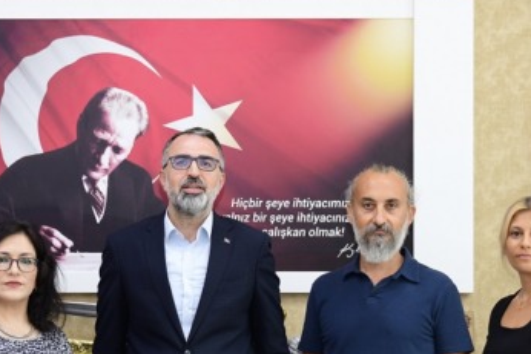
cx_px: 189
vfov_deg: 14.5
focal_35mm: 94
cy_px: 293
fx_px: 1387
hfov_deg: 21.6
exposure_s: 1/100
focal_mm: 35
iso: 640
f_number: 2.8
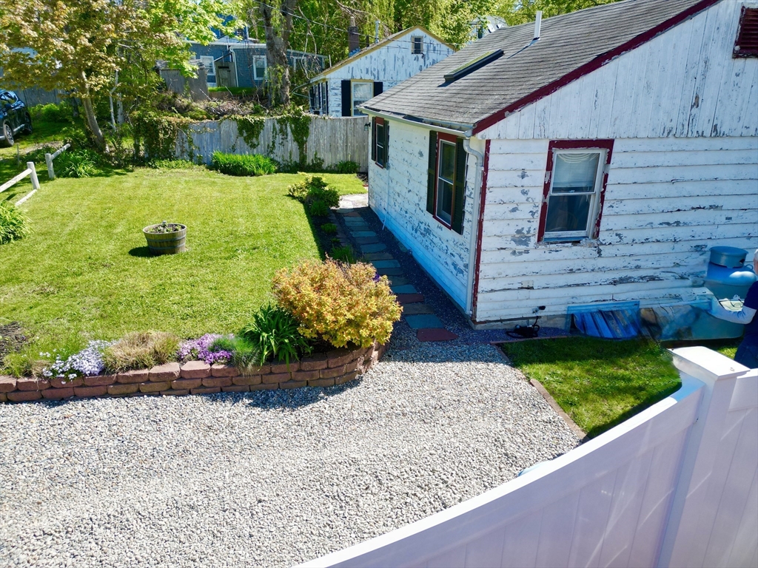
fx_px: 526
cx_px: 379
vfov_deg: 56.8
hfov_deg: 71.6
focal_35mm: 24
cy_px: 284
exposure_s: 1/2500
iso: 200
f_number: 1.7
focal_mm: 6.72
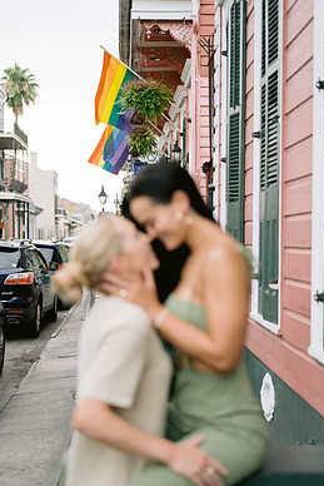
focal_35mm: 58
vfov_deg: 34.5
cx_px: 168
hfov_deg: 23.4
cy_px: 261
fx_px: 782
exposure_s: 1/320
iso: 400
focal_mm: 50
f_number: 2
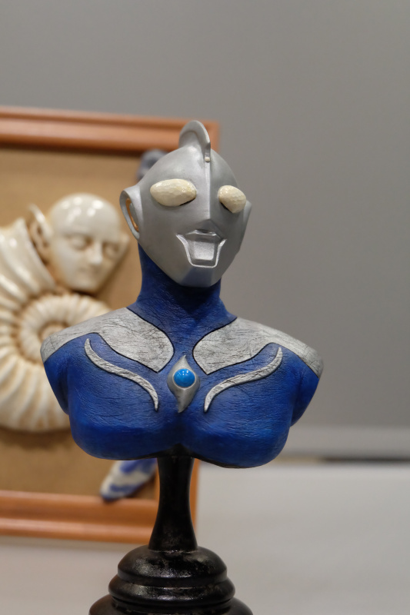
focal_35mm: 49
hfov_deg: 27.5
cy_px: 308
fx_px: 837
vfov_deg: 40.4
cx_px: 205
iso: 3200
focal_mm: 32.5
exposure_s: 1/125
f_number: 5
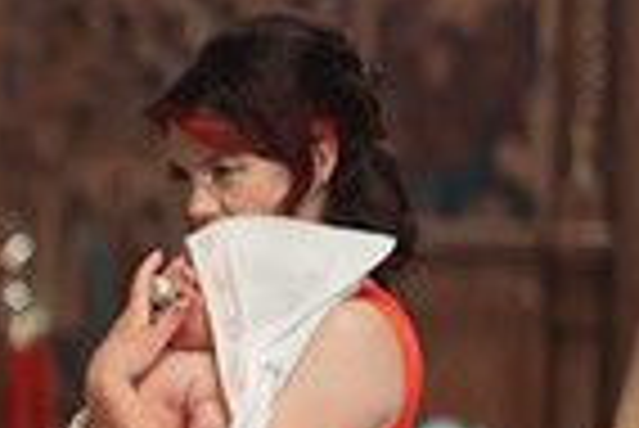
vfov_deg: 3.7
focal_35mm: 373
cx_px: -629
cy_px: 543
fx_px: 6627
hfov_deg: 5.4
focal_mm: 85
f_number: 2
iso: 1600
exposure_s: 1/250
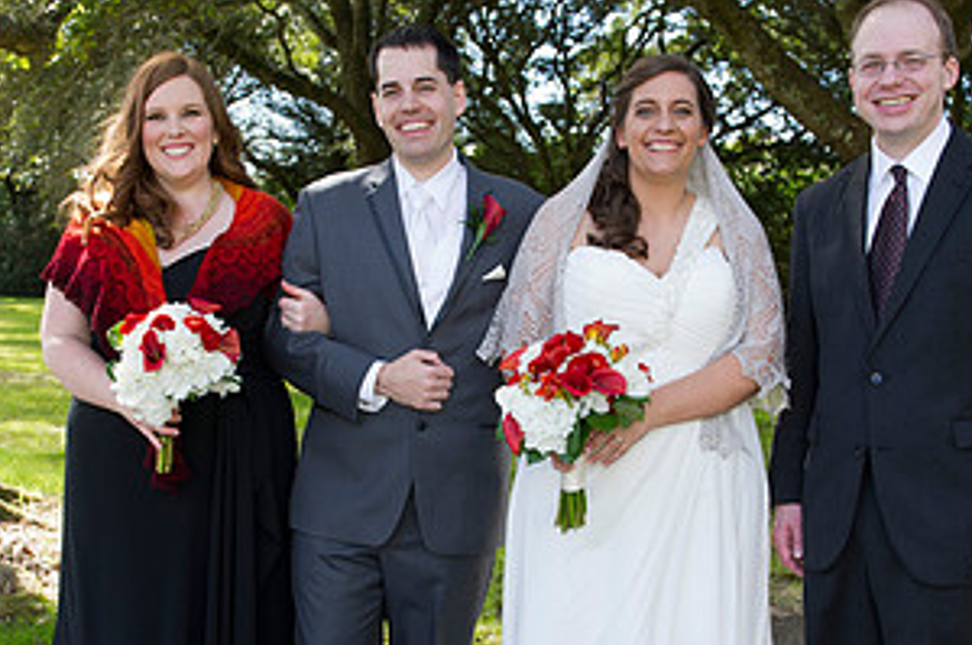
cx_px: 473
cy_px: 451
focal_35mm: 60
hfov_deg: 33.4
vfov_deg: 22.4
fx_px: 1617
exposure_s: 1/125
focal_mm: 31
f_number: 5.6
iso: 320
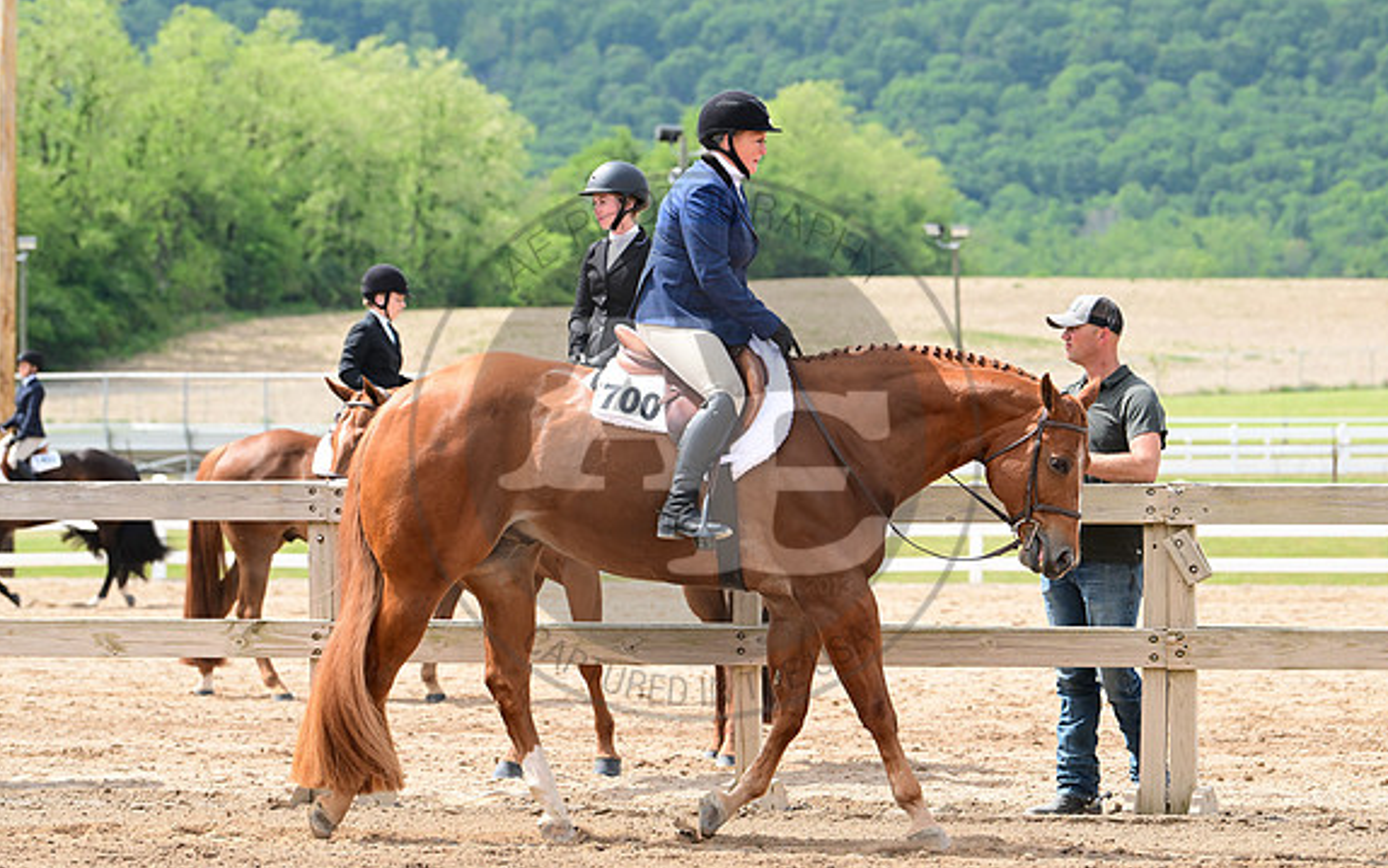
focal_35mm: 139
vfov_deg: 9.4
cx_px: 694
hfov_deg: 15.0
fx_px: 5259
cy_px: 446
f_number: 5.6
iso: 800
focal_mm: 135
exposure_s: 1/1600
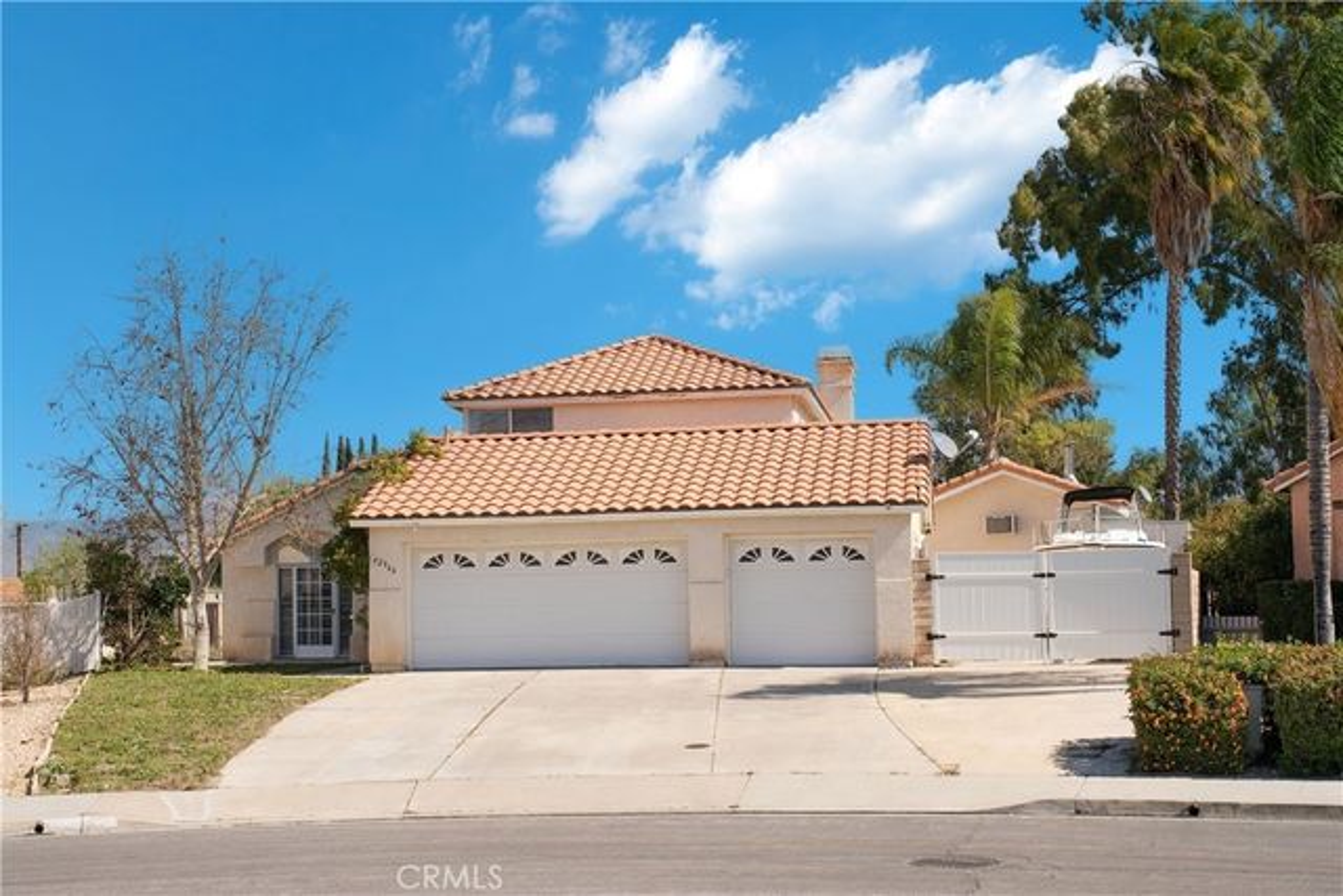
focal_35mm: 38
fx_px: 1418
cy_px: 448
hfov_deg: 50.7
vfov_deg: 35.1
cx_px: 672
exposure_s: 1/1250
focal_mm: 38
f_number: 5.6
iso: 100
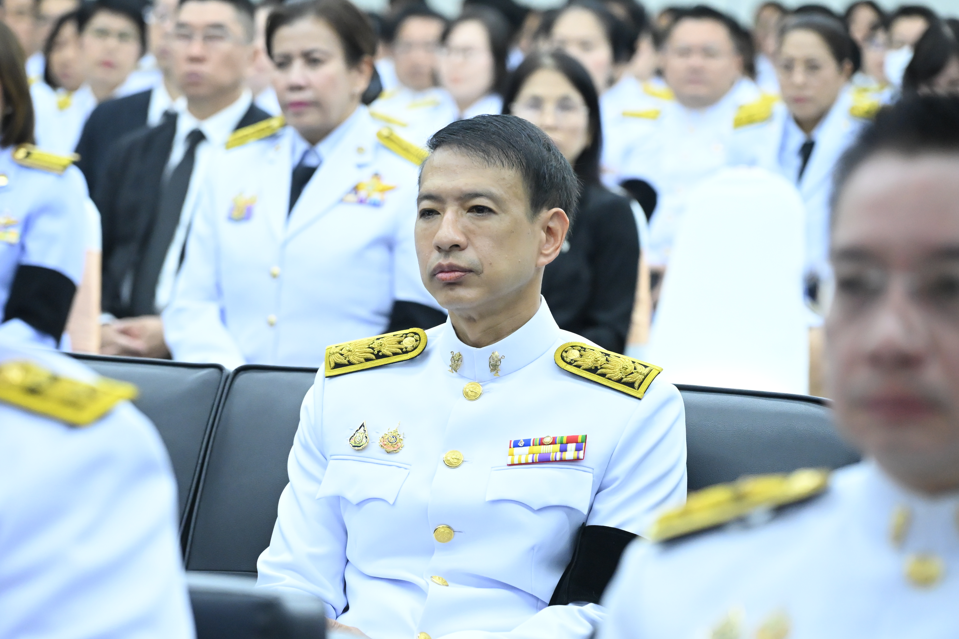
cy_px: 403
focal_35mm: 158
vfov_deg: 8.7
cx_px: 435
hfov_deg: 13.0
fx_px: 4209
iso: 6400
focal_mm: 120
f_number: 4
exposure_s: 1/400
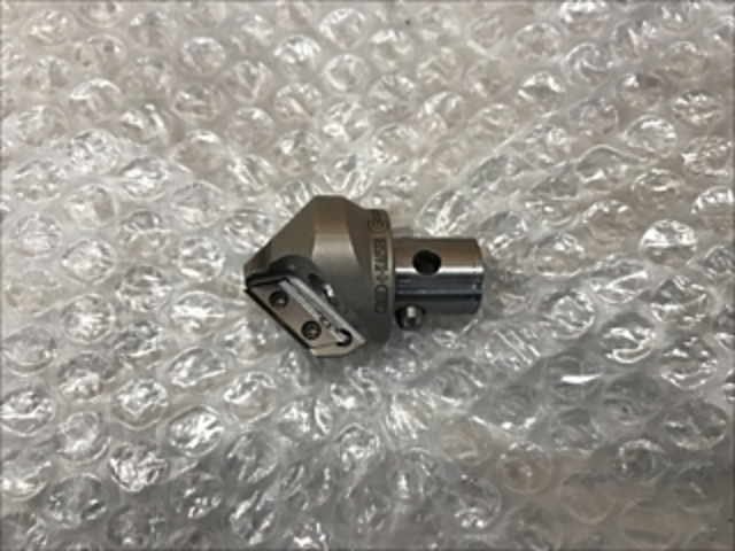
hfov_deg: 63.4
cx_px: 368
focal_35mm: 28
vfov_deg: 49.7
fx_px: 595
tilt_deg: -76.8
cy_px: 276
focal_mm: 3.99
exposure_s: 1/30
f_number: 1.8
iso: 25
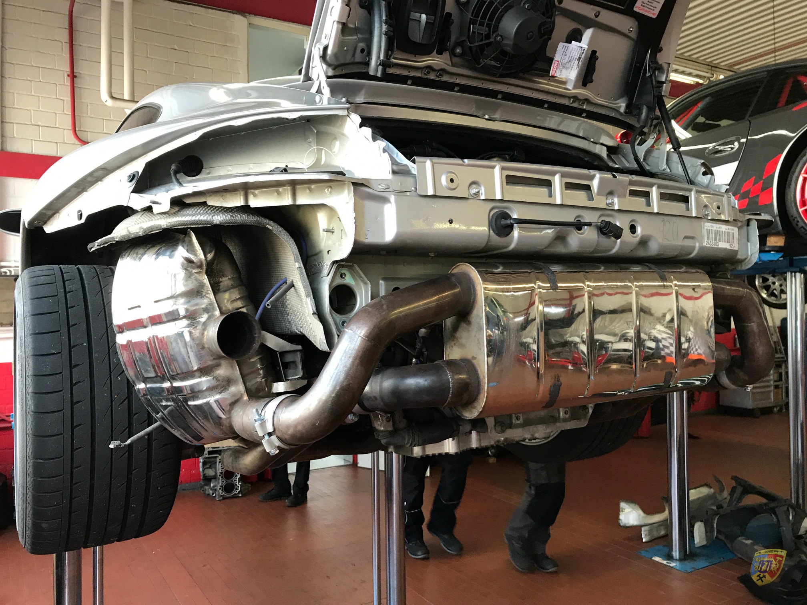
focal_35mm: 28
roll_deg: -1.1
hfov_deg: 63.4
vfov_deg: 49.7
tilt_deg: +2.1
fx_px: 653
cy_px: 302
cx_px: 404
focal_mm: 3.99
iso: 32
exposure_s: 1/33
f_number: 1.8
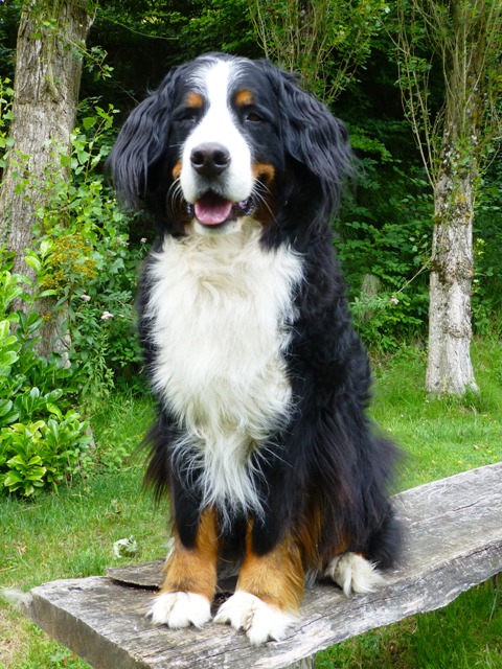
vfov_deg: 58.4
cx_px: 251
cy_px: 334
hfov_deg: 45.4
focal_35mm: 31
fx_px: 599
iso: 125
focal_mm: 5.4
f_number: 3.6
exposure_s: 1/60
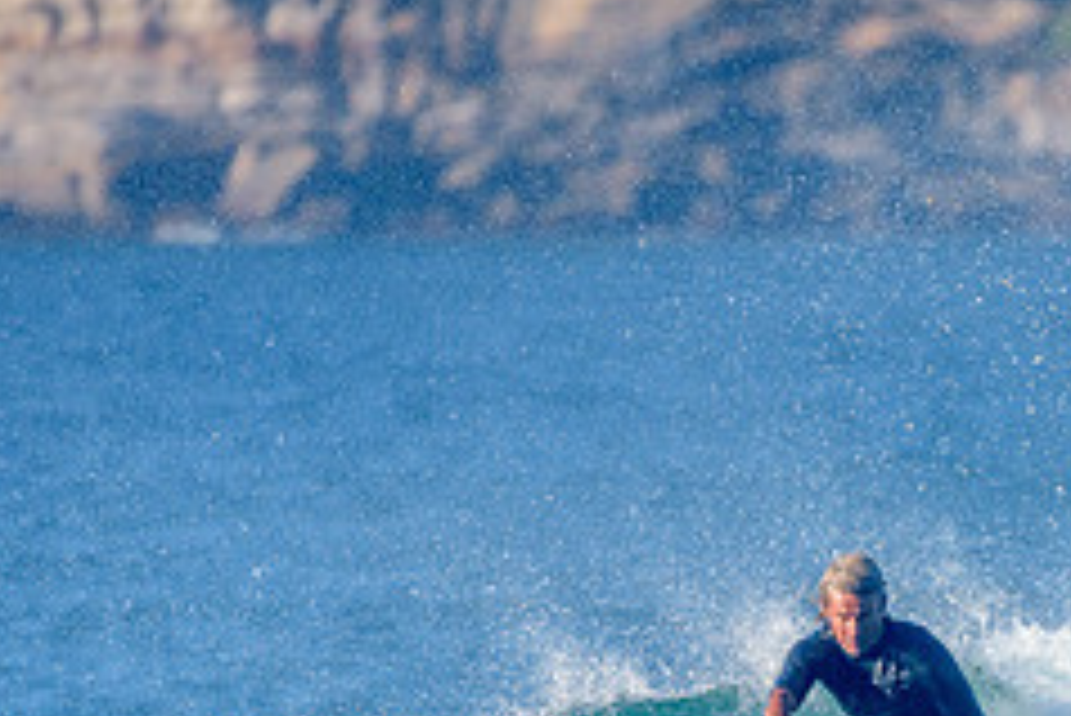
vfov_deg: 1.1
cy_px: 858
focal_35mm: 1219
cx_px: 936
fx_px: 36286
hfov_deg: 1.7
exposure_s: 1/2000
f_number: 5.6
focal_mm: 500
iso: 360
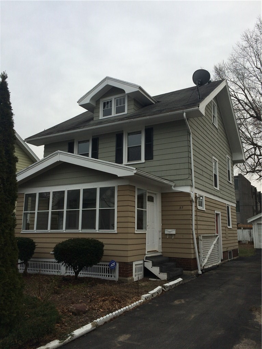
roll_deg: +0.2
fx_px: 293
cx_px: 131
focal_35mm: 29
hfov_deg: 48.2
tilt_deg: +12.0
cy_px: 174
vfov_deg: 61.7
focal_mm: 4.15
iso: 32
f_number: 2.2
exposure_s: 1/547
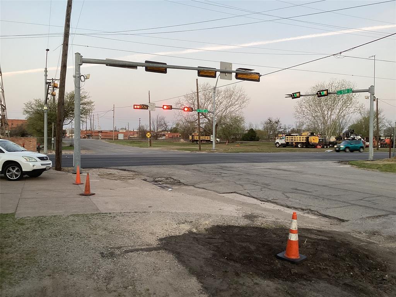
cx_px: 198
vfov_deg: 45.4
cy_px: 148
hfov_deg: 58.4
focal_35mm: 31
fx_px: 355
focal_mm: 3.3
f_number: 2.4
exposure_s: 1/60
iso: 64
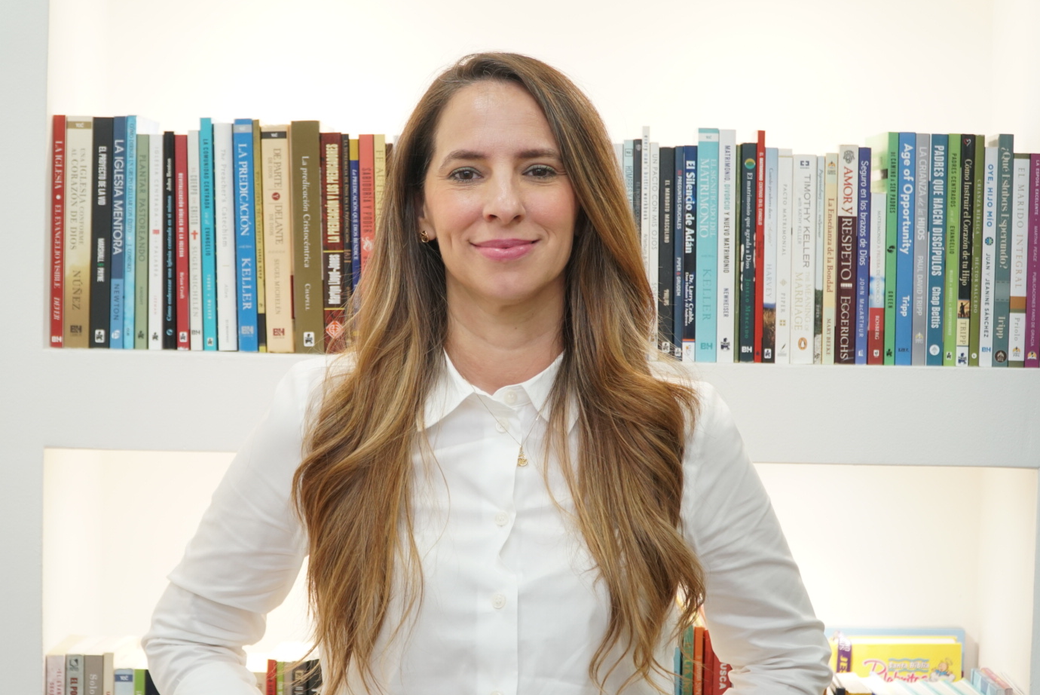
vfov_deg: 16.6
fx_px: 2387
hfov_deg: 24.6
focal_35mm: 83
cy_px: 349
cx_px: 506
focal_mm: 47
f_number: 4
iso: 640
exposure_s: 1/80
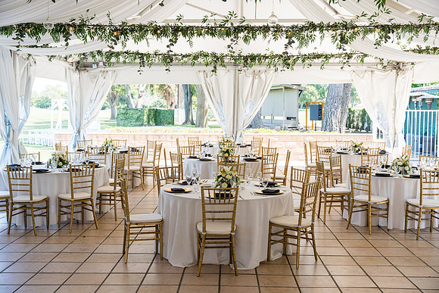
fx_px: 519
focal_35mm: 43
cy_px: 146
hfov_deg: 45.9
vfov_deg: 31.5
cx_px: 220
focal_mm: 42.1
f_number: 4
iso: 160
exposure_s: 1/250
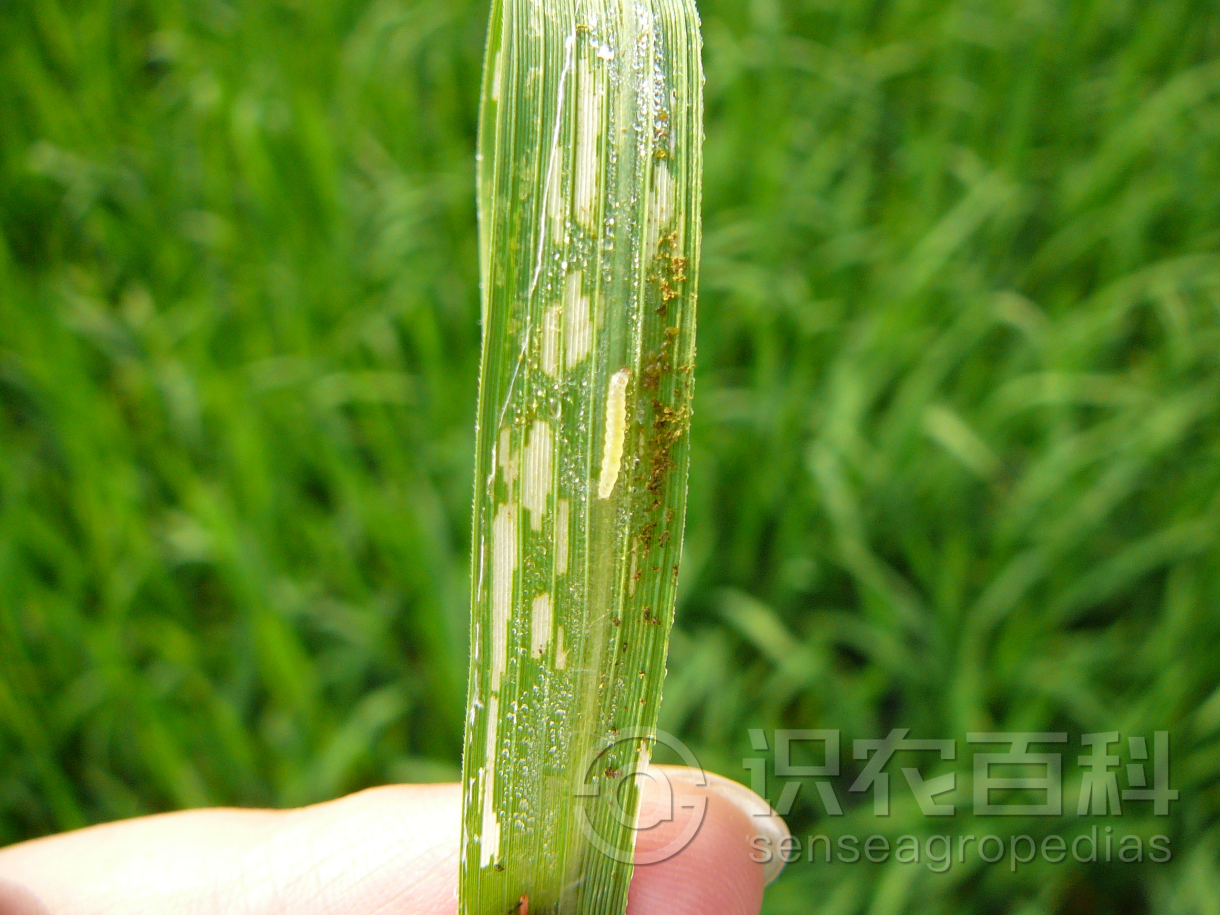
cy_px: 458
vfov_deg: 40.7
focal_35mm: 35
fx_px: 1234
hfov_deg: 52.6
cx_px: 610
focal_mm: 5.2
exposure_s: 1/500
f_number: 2.8
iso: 100
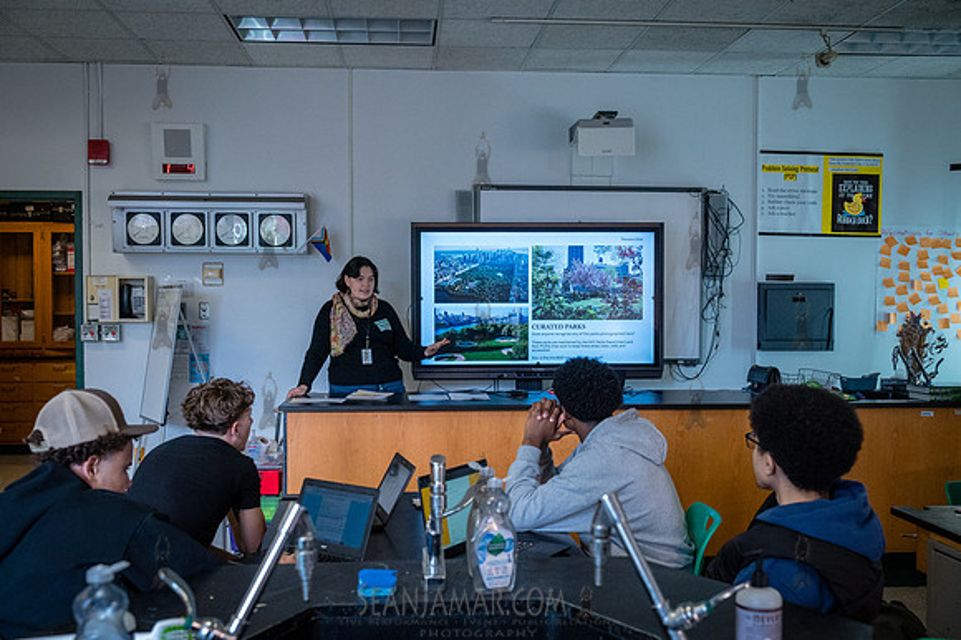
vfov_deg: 37.1
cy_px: 320
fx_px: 952
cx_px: 475
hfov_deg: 53.6
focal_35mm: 36
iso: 6400
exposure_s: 1/1000
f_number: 4.5
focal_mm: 35
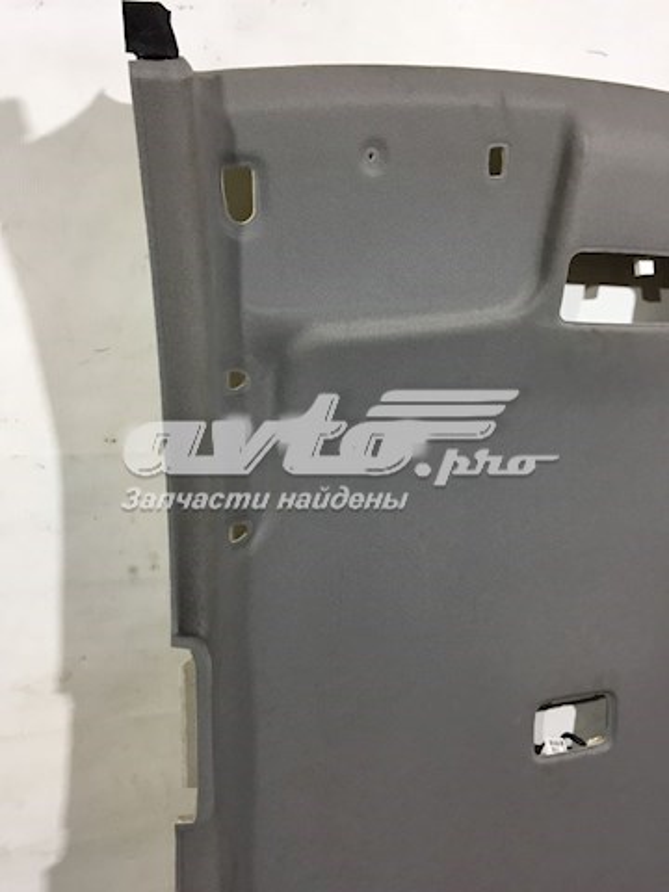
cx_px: 334
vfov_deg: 61.7
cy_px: 446
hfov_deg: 48.2
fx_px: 747
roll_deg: -3.3
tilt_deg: -14.1
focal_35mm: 29
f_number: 2.2
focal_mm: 4.15
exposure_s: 1/33
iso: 50
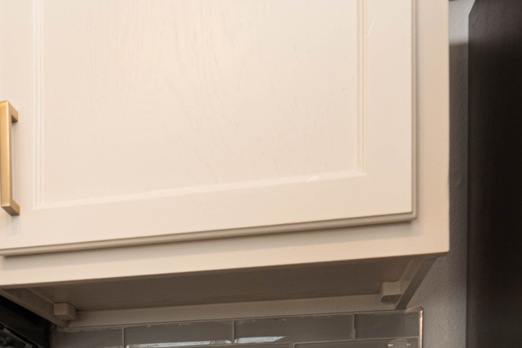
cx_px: 40
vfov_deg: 22.5
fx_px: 768
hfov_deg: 35.1
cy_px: 466
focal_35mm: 53
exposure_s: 1/2.5
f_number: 8
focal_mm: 14
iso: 100
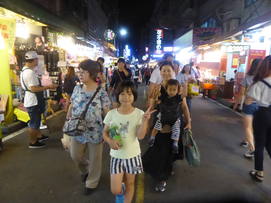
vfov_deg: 54.9
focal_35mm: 25
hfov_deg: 69.4
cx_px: 136
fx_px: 196
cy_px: 102
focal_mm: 4.3
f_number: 3.3
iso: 1600
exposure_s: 1/100
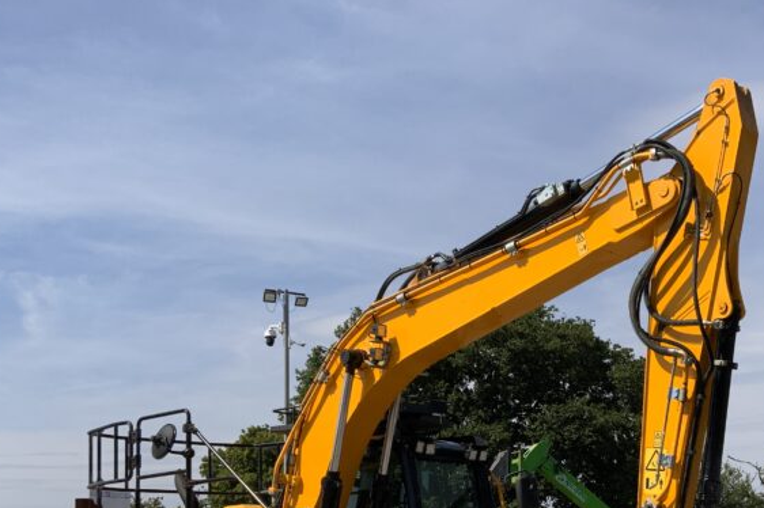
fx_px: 1166
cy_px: 448
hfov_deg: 35.5
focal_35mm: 55
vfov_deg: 24.0
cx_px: 567
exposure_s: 1/2538
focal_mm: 3
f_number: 1.8
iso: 20
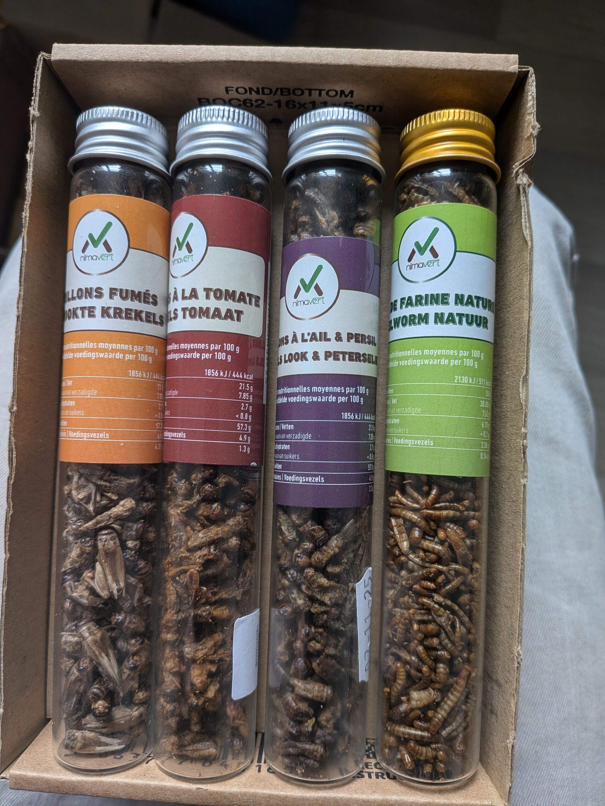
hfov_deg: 56.8
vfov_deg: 71.6
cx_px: 302
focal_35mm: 24
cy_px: 403
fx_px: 559
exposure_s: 1/100
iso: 89
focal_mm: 4.53
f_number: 1.7
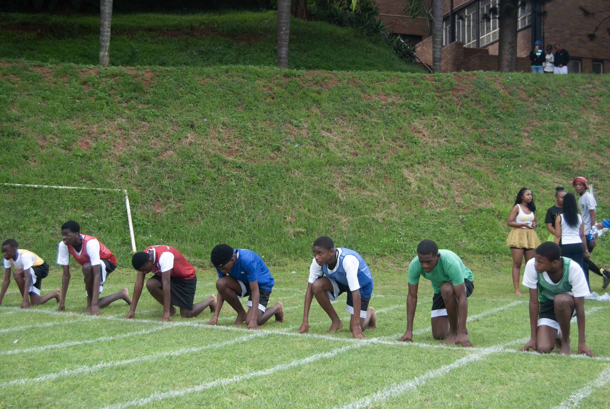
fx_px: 814
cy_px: 204
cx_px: 305
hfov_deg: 41.1
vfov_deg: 28.2
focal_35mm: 48
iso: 160
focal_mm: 32
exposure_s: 1/125
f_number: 5.6
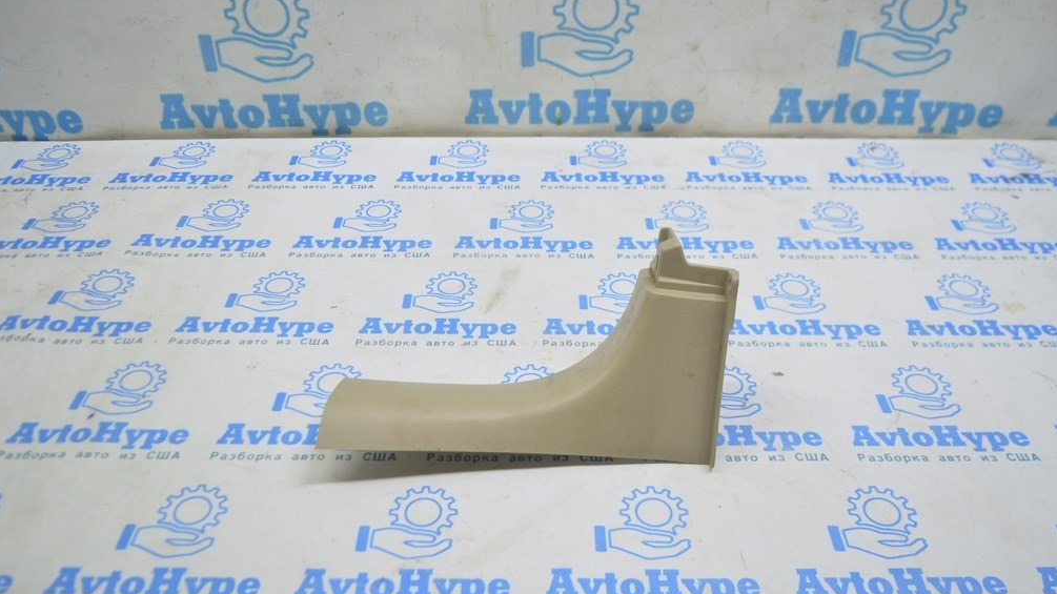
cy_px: 272
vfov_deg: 36.6
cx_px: 521
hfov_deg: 61.0
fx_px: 897
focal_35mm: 32
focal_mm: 20
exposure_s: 1/50
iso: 400
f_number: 3.8
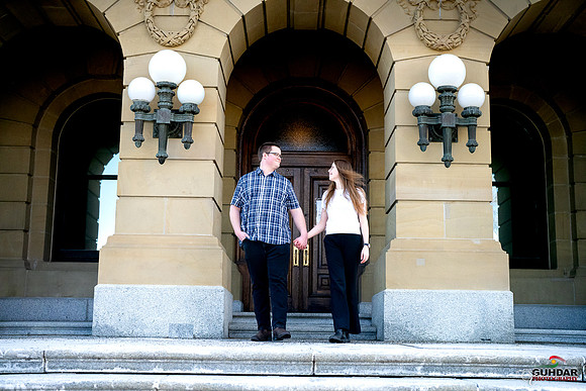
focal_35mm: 50
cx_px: 293
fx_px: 814
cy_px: 196
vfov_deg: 27.0
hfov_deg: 39.6
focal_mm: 50
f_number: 3.5
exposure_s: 1/8000
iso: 6400
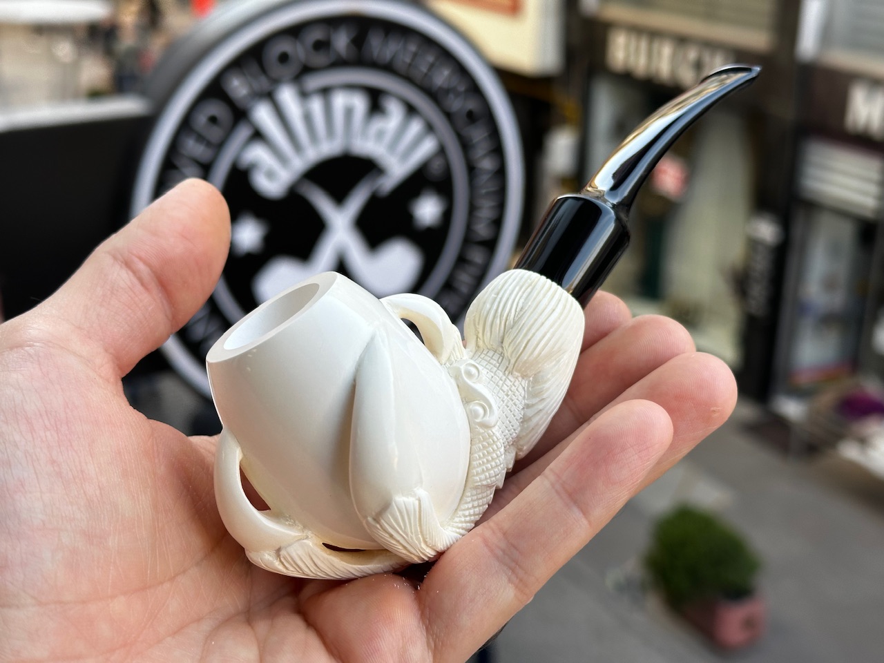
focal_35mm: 48
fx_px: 1226
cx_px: 442
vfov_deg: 30.3
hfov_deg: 39.7
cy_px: 332
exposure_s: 1/324
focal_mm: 6.86
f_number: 1.78
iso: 64
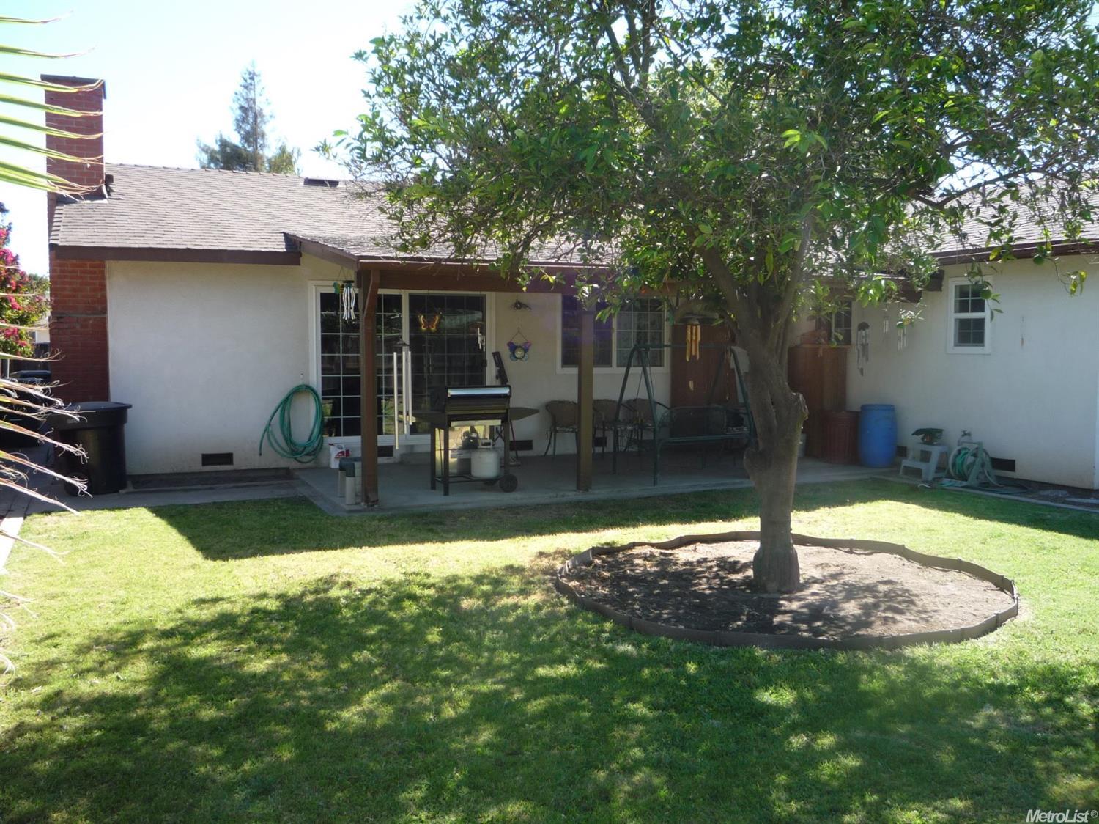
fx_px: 952
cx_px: 550
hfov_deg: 60.0
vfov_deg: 46.8
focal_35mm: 30
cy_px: 412
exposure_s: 1/160
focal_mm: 5.2
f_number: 4
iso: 100
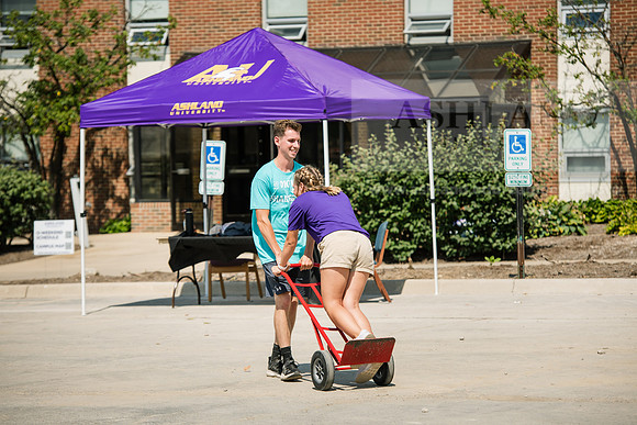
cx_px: 318
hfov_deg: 15.2
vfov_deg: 10.2
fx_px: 2389
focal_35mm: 135
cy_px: 212
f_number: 4.5
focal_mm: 135
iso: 64
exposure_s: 1/640
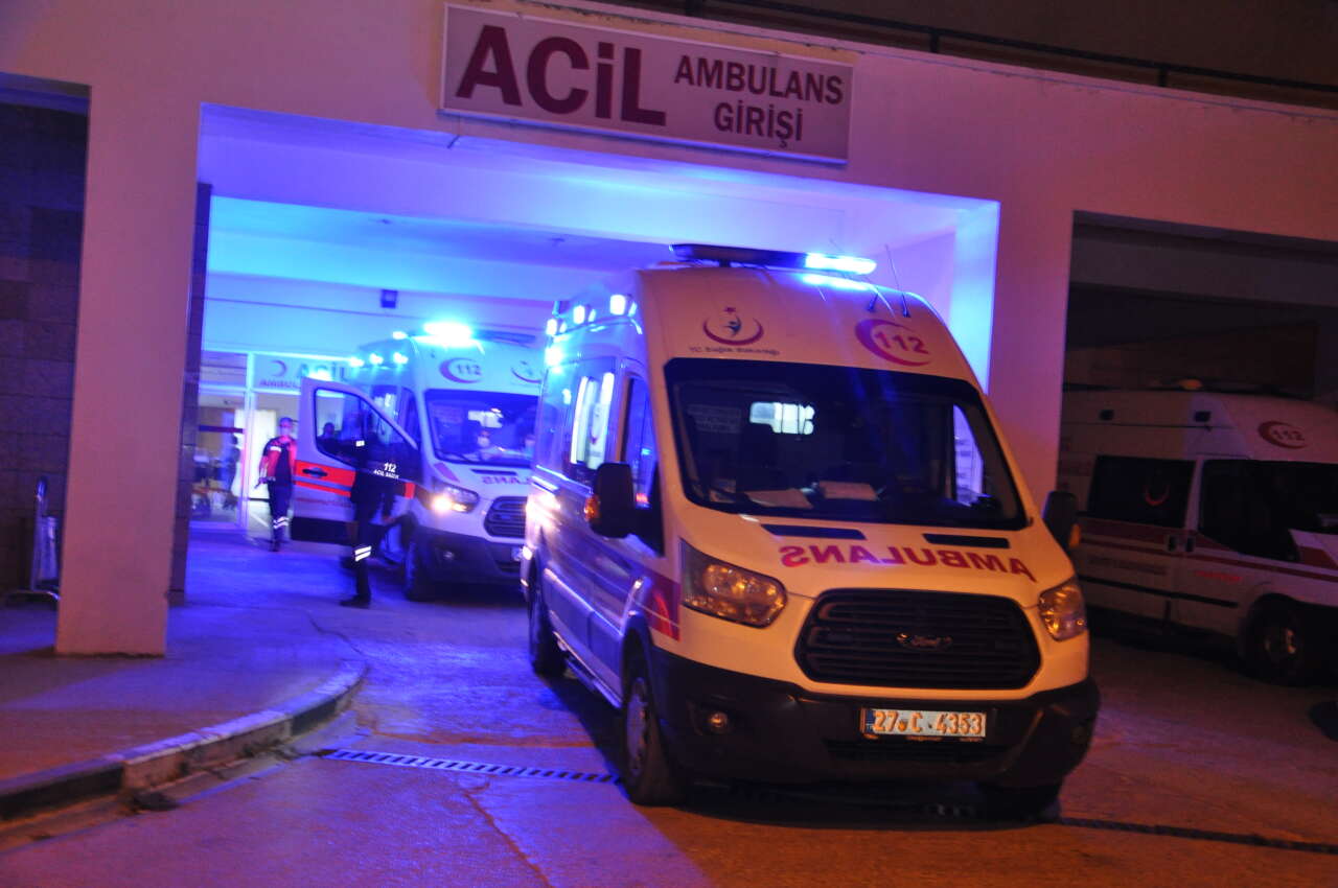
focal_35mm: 42
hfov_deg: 46.5
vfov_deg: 31.8
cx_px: 669
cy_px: 444
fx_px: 1559
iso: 1600
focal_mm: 28
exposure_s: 1/8
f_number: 4
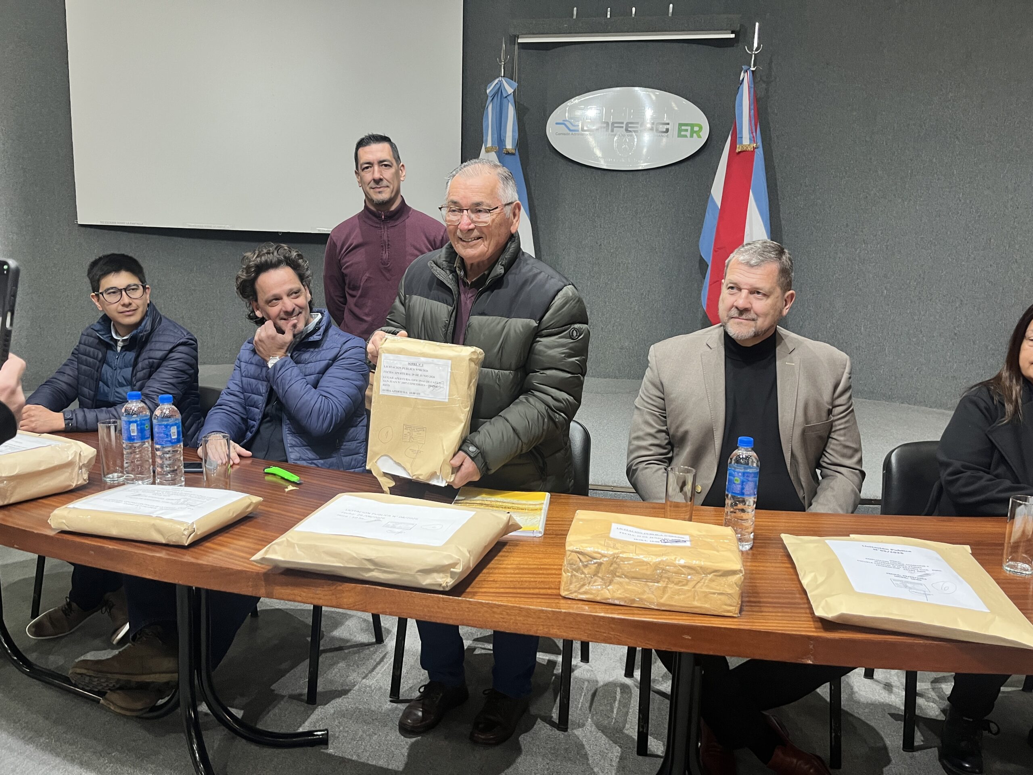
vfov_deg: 53.1
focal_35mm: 26
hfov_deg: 67.3
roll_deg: -2.2
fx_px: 776
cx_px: 516
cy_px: 388
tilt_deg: -9.5
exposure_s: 1/50
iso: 200
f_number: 1.6
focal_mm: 5.1
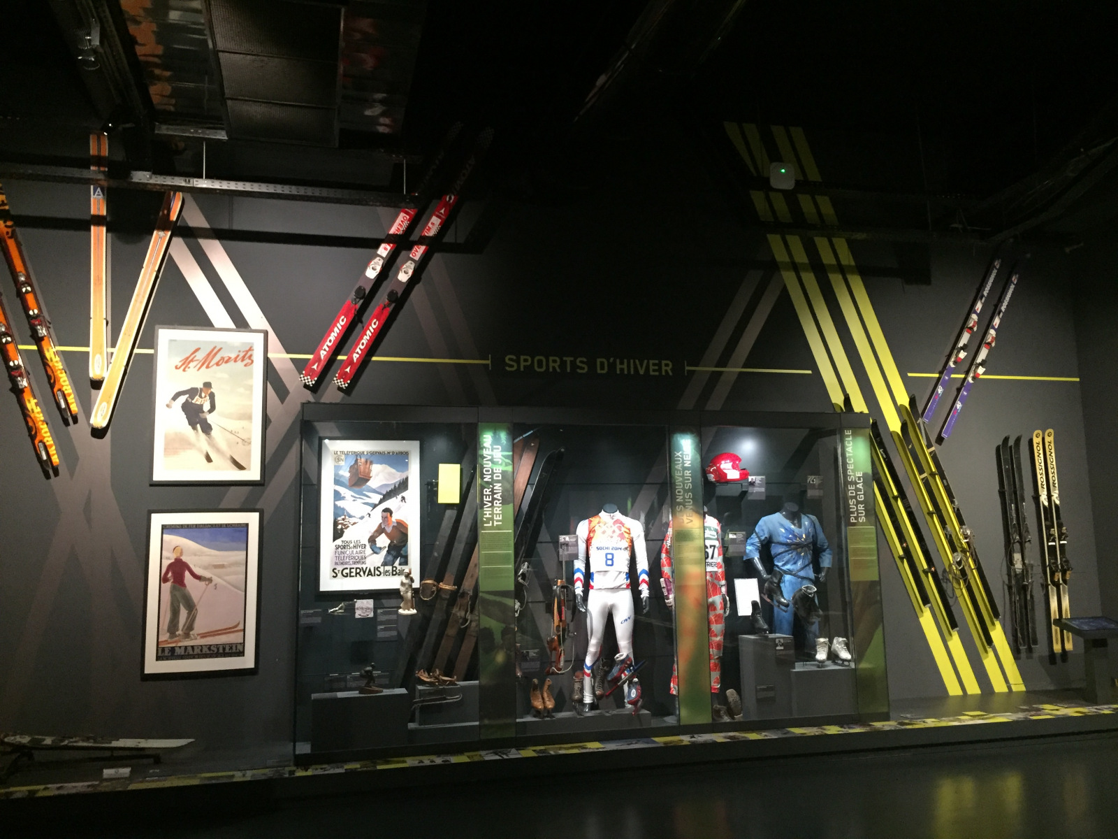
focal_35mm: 29
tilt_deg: +8.3
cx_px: 559
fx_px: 937
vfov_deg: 48.2
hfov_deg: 61.7
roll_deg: +0.8
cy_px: 420
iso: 320
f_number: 2.2
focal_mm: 4.15
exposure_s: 1/25
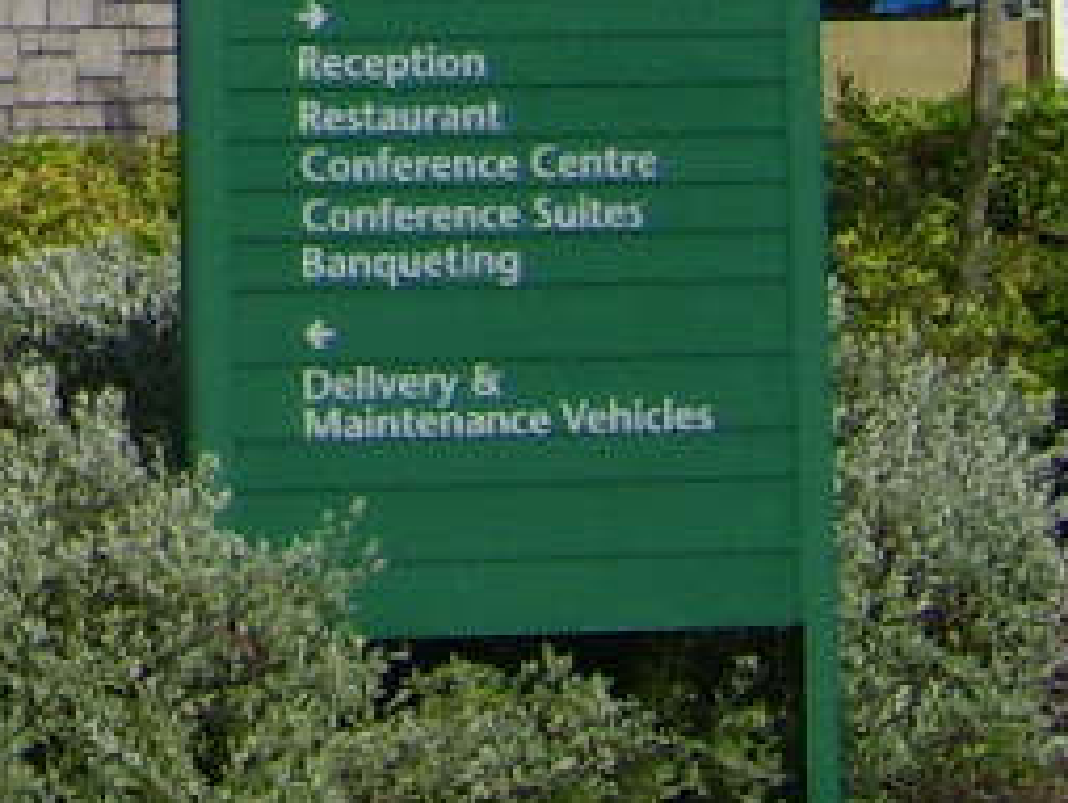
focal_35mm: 195
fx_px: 6022
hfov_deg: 9.1
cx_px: -1467
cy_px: -1291
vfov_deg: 7.1
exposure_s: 1/706
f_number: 6.7
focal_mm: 8.13
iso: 71
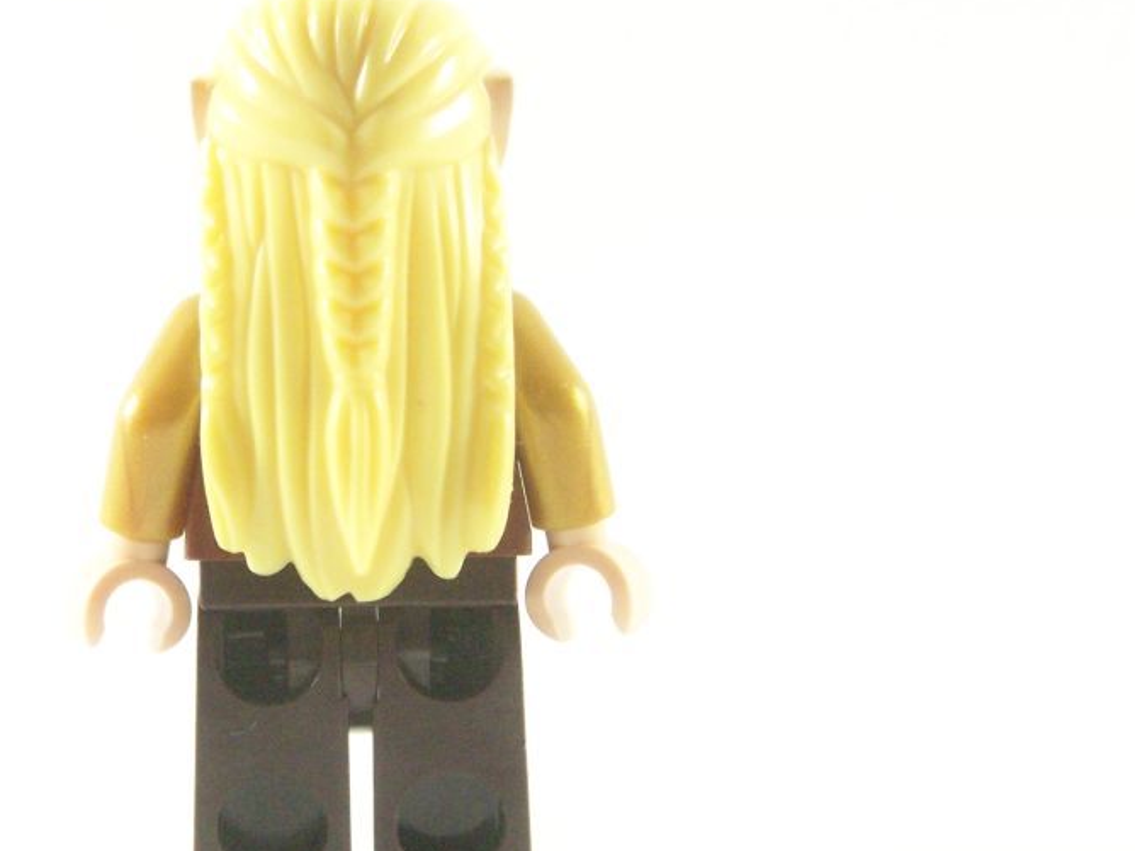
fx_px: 4722
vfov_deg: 10.3
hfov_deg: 13.7
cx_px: 377
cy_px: 437
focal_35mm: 144
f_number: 4
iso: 400
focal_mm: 15.6
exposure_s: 1/60
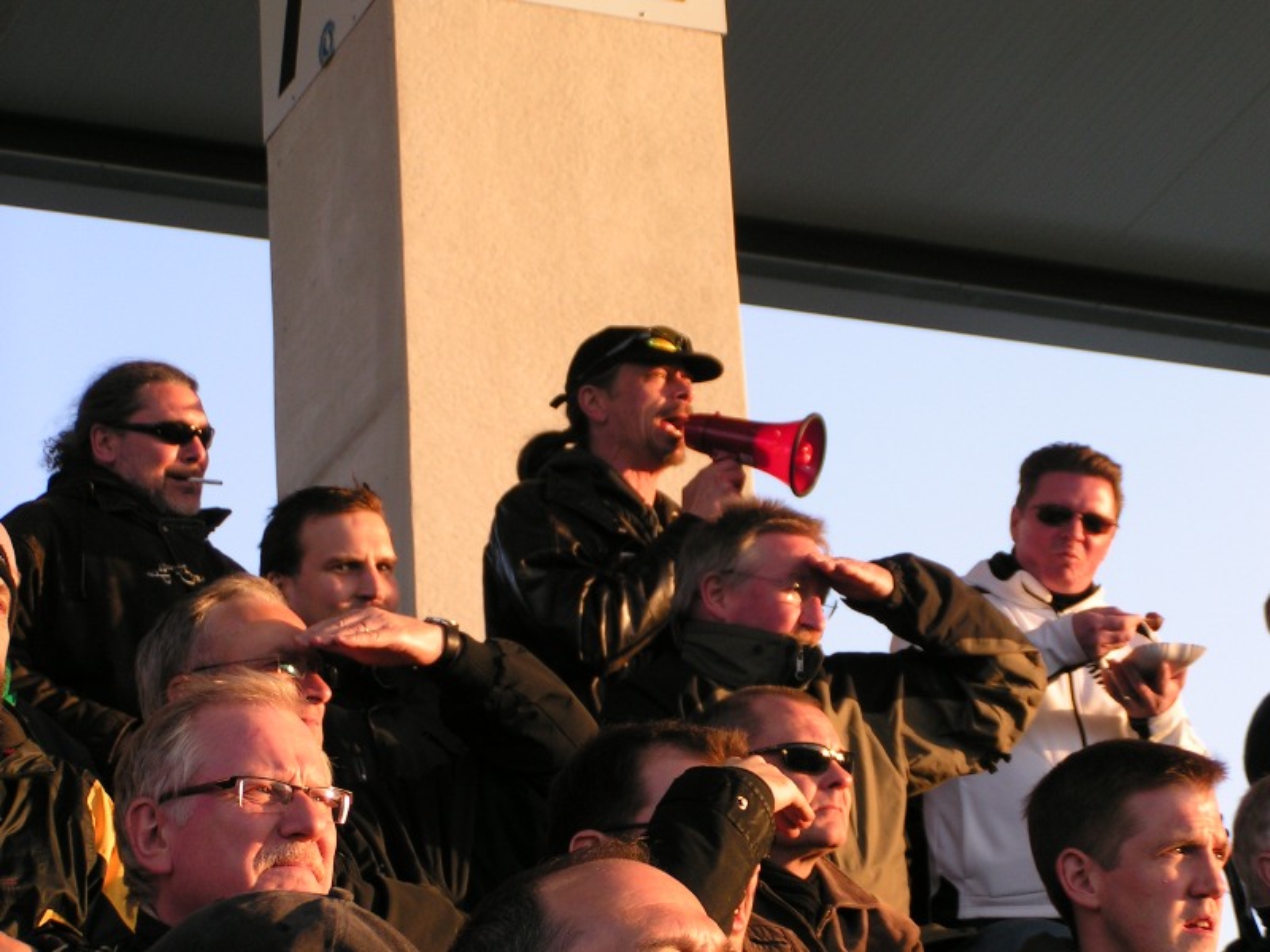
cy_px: 476
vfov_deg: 14.2
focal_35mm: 104
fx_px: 3816
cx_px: 635
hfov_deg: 18.9
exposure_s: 1/125
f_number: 3.5
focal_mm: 15.9
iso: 50
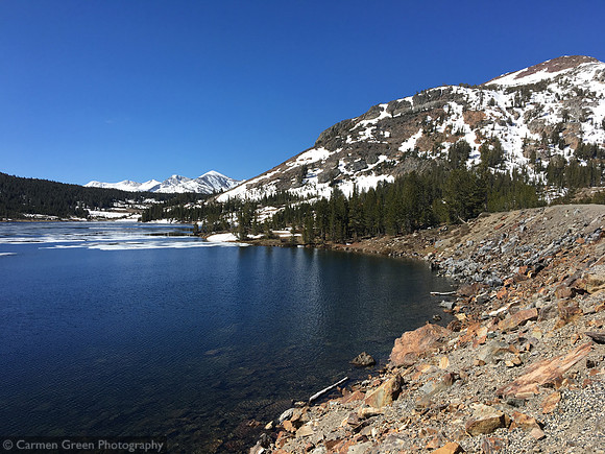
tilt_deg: -0.7
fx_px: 507
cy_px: 227
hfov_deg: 61.7
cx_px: 302
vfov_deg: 48.2
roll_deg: -0.1
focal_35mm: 29
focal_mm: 4.15
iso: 25
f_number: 2.2
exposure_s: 1/1972
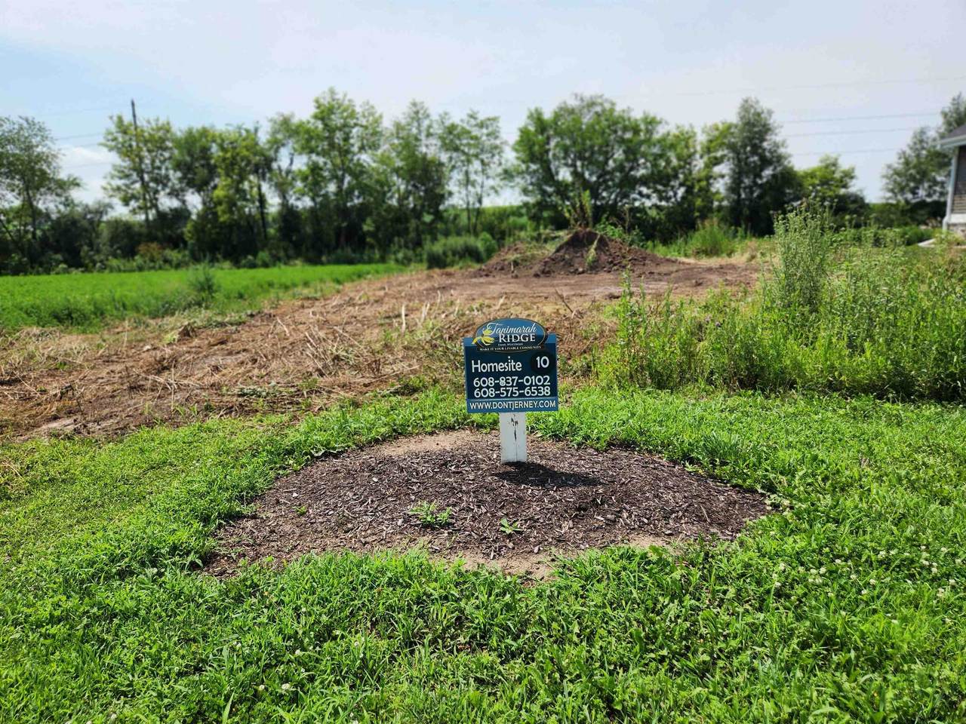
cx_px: 483
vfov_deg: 58.9
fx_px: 642
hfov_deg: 73.9
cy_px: 362
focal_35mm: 23
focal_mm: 5.4
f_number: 1.8
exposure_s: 1/2352
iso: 20
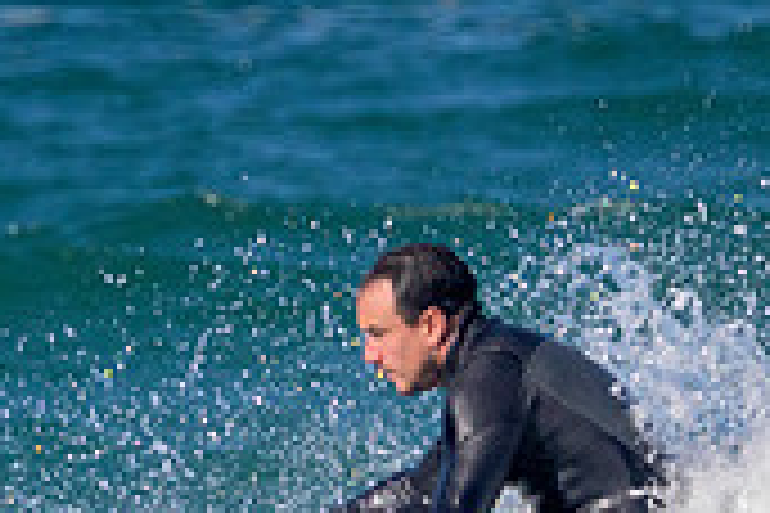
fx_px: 79475
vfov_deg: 0.4
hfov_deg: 0.6
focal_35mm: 3716
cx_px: 522
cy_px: 620
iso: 1250
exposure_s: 1/2000
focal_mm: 800
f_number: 11
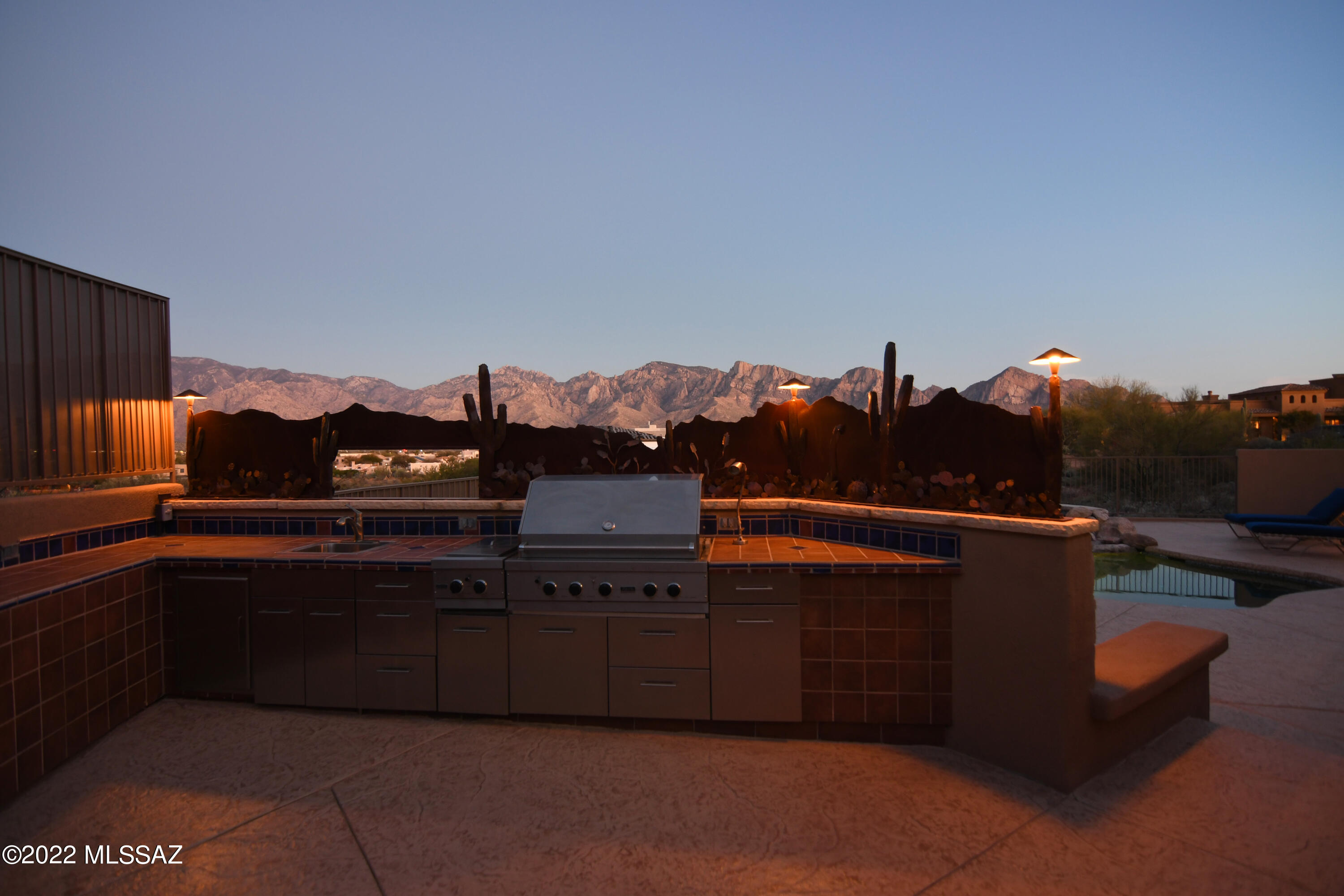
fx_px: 672
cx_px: 672
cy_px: 448
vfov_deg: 67.4
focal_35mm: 18
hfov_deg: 90.0
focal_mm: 12
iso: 320
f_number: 2.8
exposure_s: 1/6
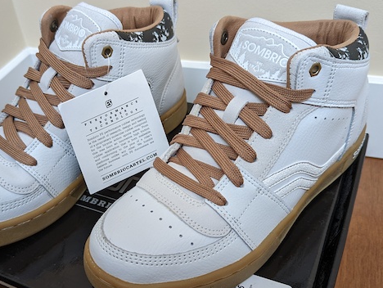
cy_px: 149
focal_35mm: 41
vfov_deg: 35.2
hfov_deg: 45.6
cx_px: 167
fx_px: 454
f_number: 1.85
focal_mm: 6.81
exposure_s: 1/38
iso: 42
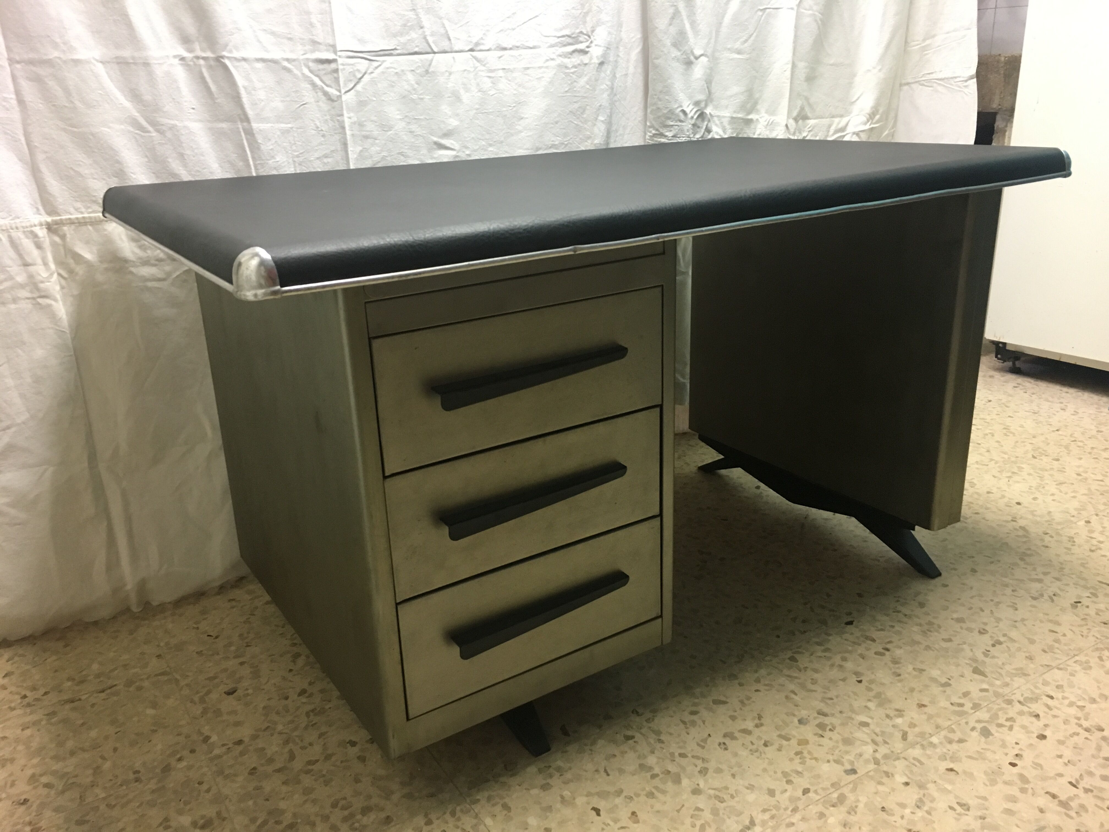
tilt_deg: -21.8
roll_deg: +1.6
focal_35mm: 29
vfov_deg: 48.2
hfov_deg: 61.7
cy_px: 416
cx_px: 554
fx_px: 929
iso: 200
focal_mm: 4.15
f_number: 2.2
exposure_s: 1/20
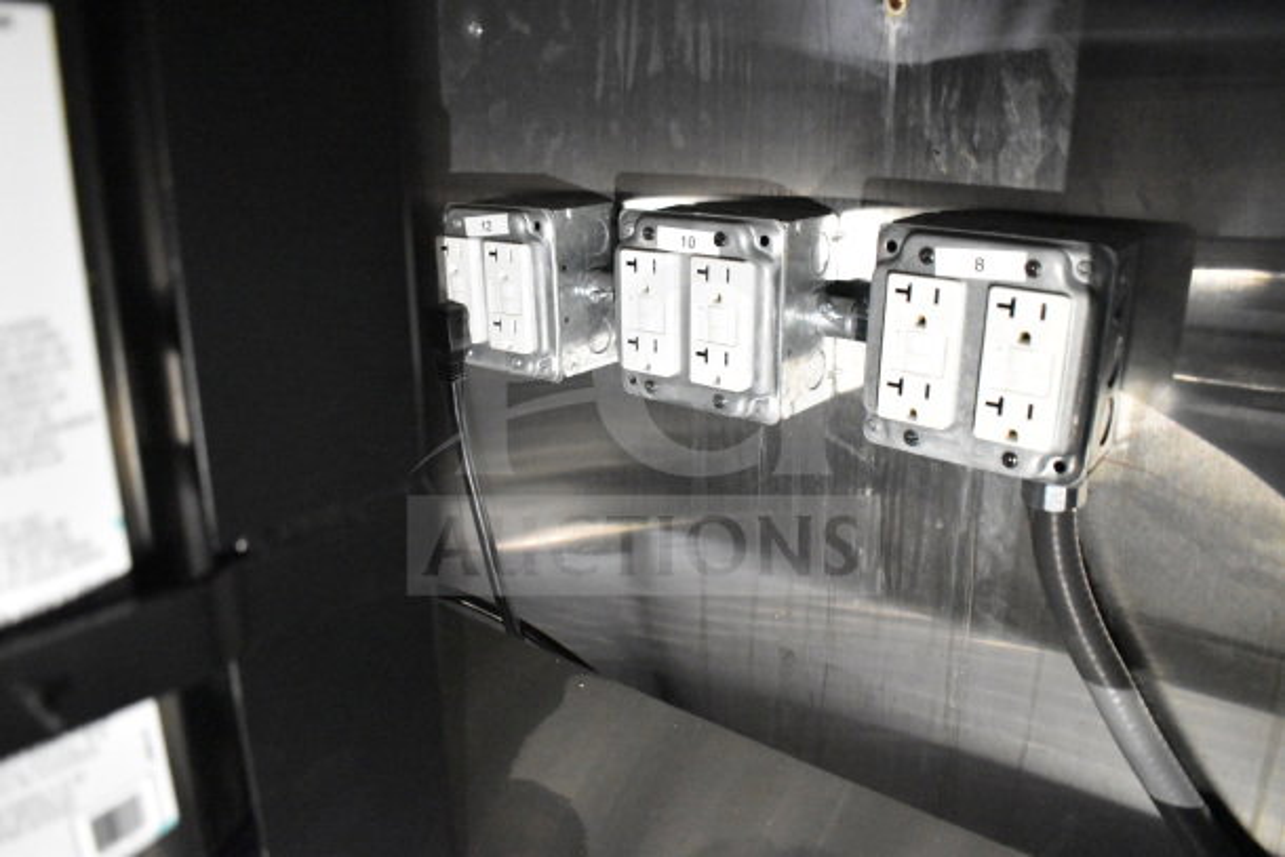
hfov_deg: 67.4
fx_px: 964
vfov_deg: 48.0
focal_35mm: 27
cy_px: 428
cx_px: 642
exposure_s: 1/30
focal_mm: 18
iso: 10000
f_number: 3.5
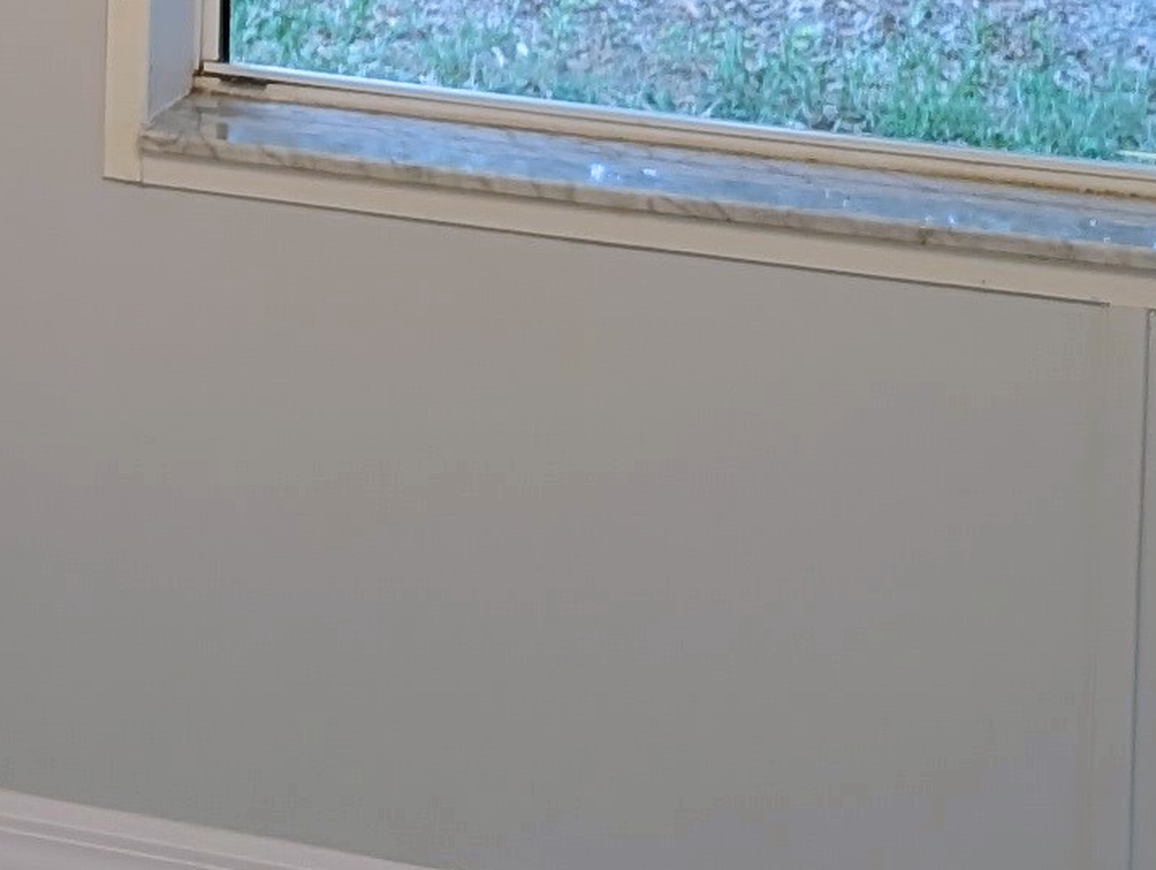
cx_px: -878
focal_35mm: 137
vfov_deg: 10.2
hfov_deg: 13.1
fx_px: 4580
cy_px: -731
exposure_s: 1/60
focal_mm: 6.9
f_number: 1.68
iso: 29
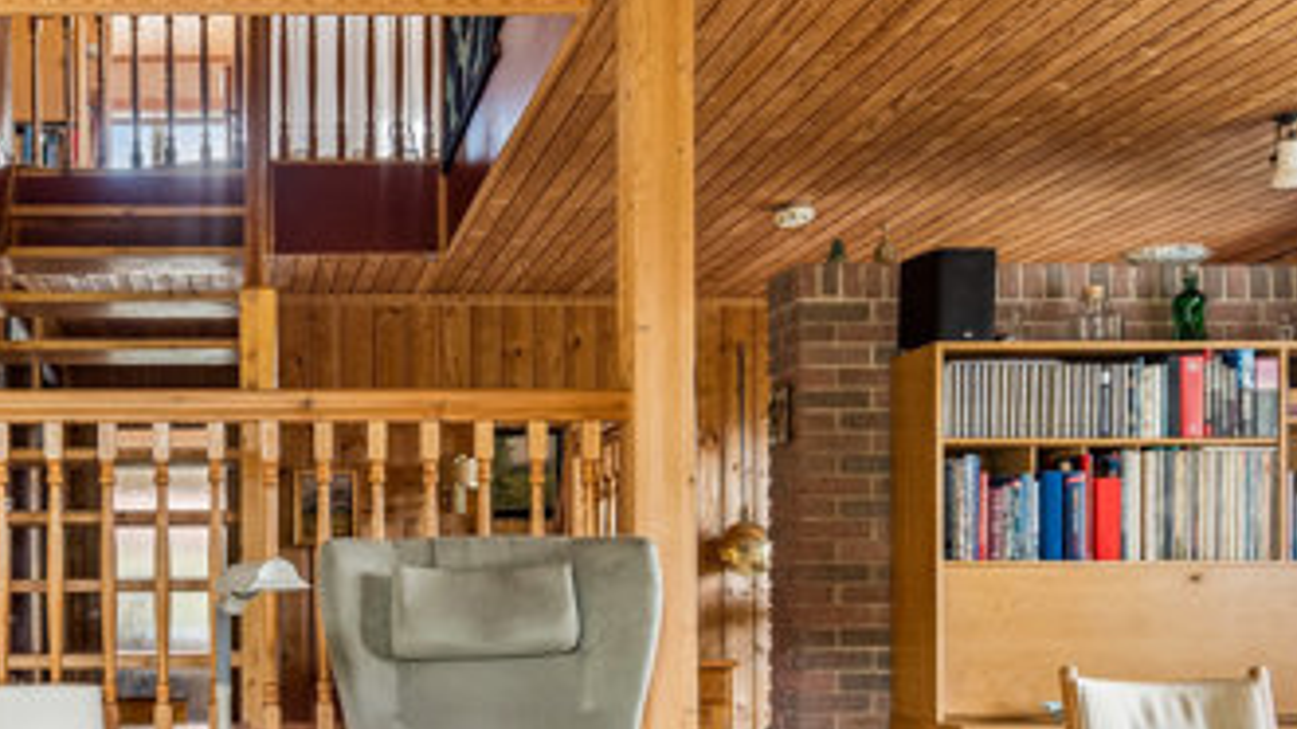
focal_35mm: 43
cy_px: 617
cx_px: 263
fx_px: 1478
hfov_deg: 45.0
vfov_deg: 27.0
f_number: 5
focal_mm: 17
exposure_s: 1/50
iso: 400
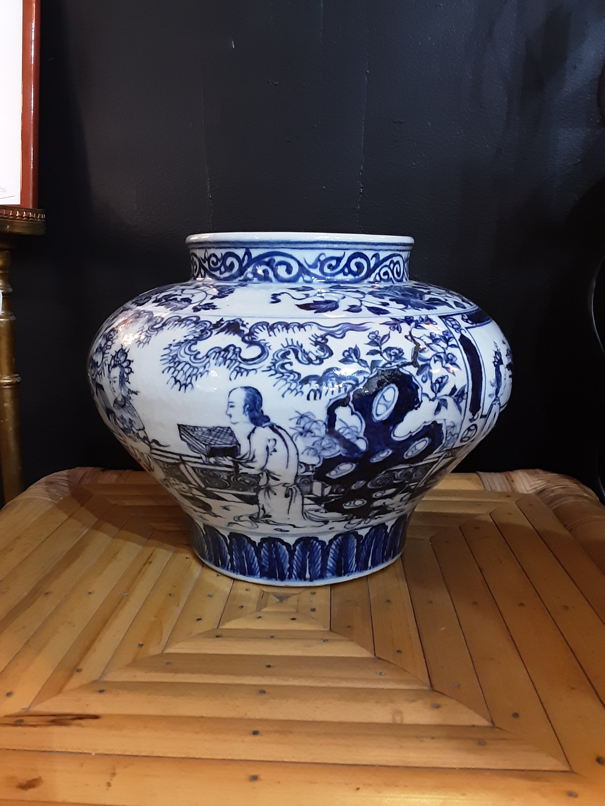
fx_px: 652
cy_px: 402
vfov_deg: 63.4
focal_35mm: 28
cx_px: 296
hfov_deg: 49.8
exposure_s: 1/25
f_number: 1.9
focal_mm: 2.91
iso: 400
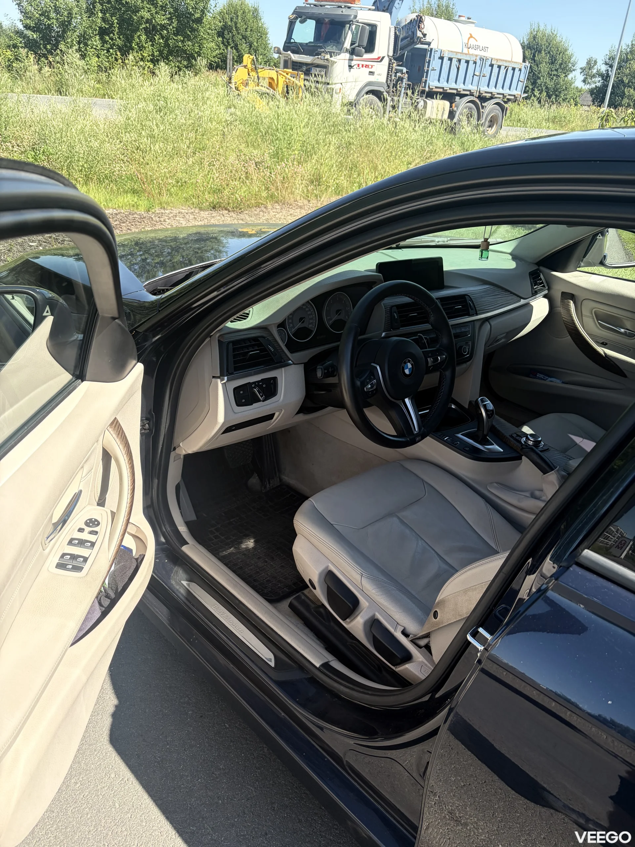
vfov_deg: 67.3
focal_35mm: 26
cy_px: 424
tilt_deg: -28.0
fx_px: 636
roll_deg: -4.1
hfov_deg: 53.1
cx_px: 318
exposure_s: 1/1117
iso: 64
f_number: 1.6
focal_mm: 5.96
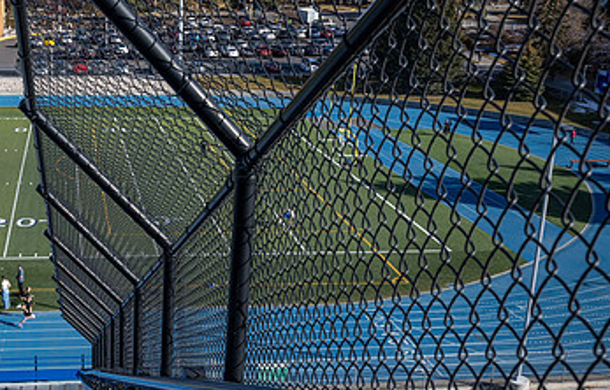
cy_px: 258
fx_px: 854
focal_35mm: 51
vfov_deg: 25.6
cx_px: 181
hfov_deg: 38.7
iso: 100
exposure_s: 1/320
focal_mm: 30
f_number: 9
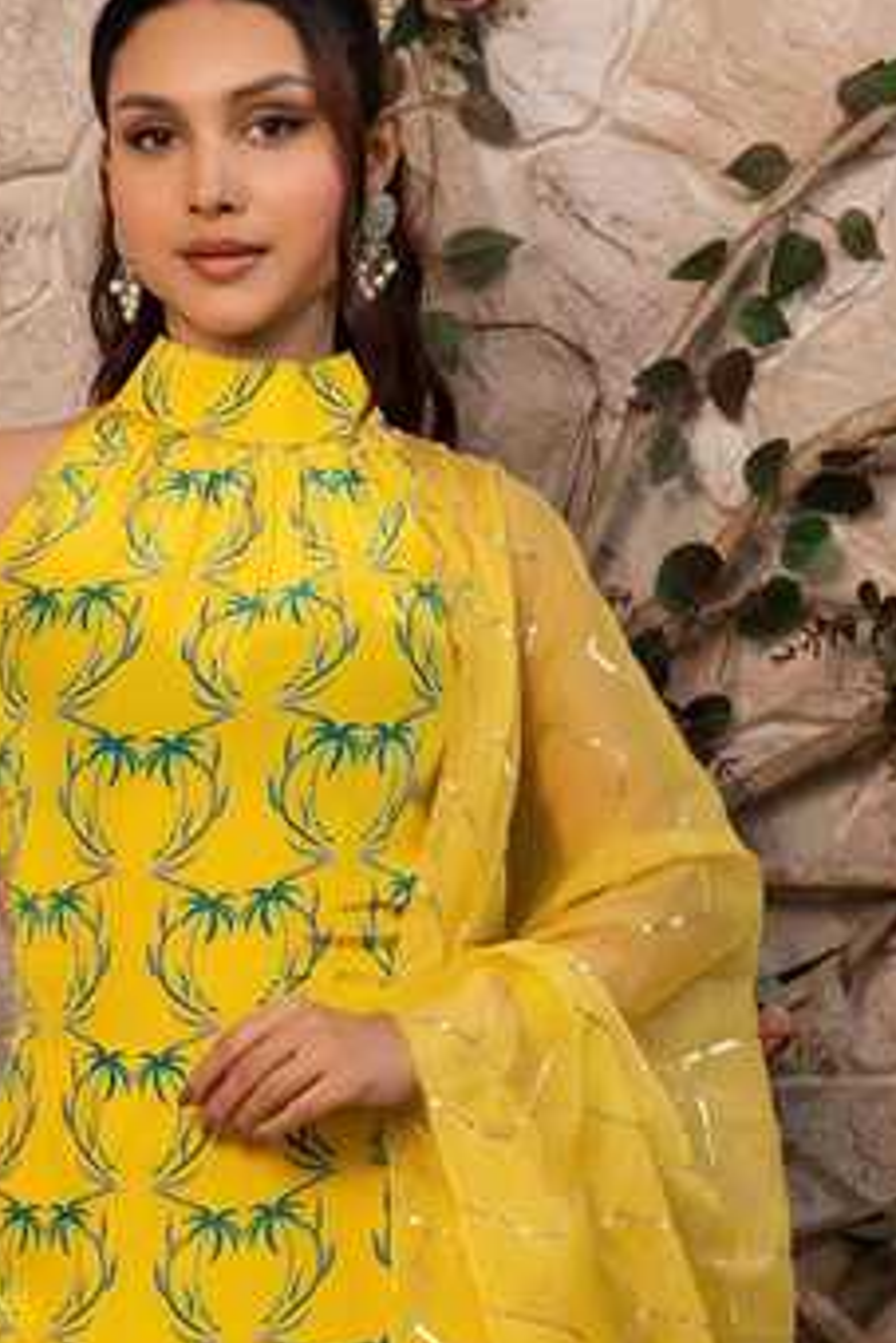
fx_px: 4028
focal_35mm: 108
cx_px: 312
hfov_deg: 12.7
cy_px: 875
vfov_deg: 18.9
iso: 320
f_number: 5.6
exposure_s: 1/160
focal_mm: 70
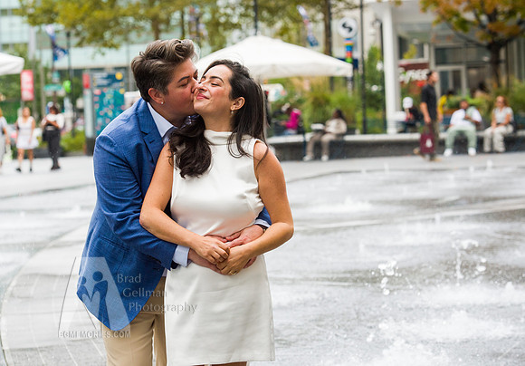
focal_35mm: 125
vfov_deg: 11.3
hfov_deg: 16.2
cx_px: 250
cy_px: 144
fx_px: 1848
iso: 800
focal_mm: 100
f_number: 5
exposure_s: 1/500
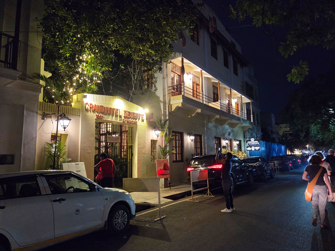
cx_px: 168
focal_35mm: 23
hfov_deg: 73.9
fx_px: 223
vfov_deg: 58.9
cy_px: 126
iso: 1600
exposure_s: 1/100
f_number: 1.8
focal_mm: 5.4
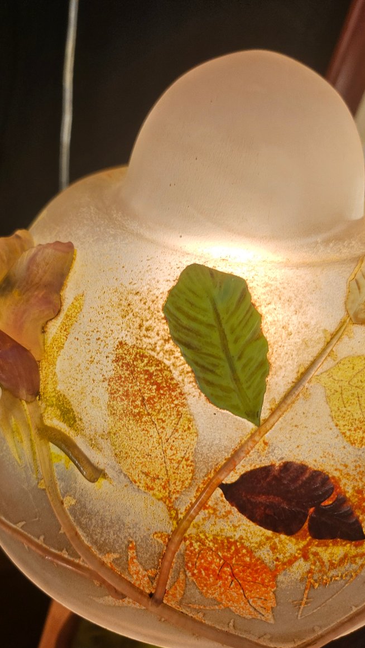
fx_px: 464
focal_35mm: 27
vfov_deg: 69.9
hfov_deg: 42.8
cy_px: 325
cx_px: 153
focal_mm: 5
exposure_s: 1/100
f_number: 1.8
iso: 64
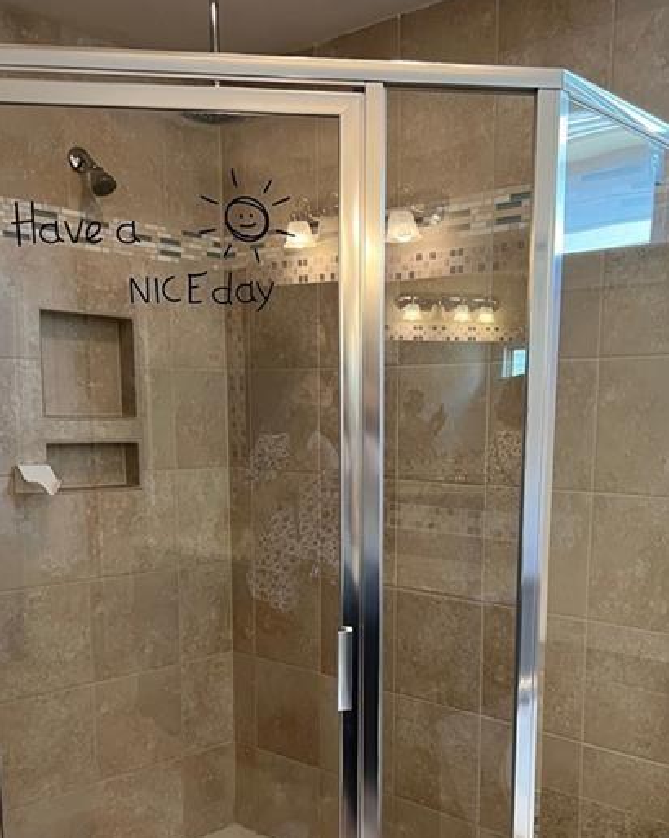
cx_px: 416
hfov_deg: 38.9
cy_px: 560
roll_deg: -0.9
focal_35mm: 38
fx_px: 941
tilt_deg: -7.5
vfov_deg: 47.2
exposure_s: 1/60
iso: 80
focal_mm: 5.7
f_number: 1.5
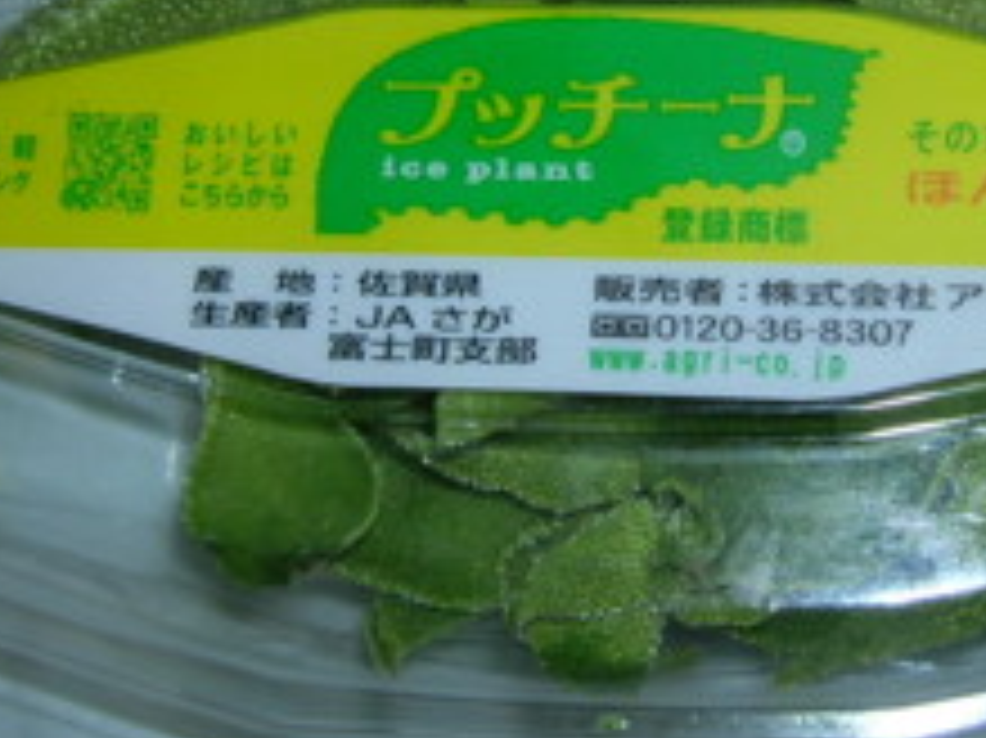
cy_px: 230
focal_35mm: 70
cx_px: 653
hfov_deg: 27.6
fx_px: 1993
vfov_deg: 20.9
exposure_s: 1/60.1
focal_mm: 5.7
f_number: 2.9
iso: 50
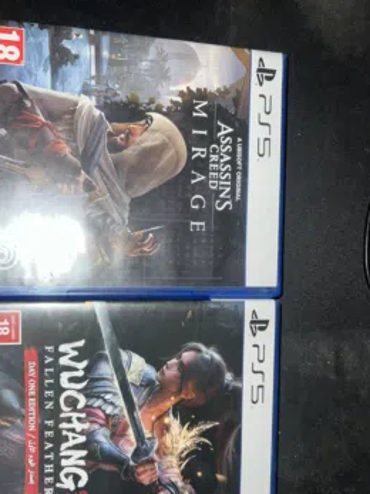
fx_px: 428
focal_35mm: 30
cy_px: 282
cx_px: 159
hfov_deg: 46.6
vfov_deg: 59.7
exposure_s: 1/66
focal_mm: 5.7
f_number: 1.5
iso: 32
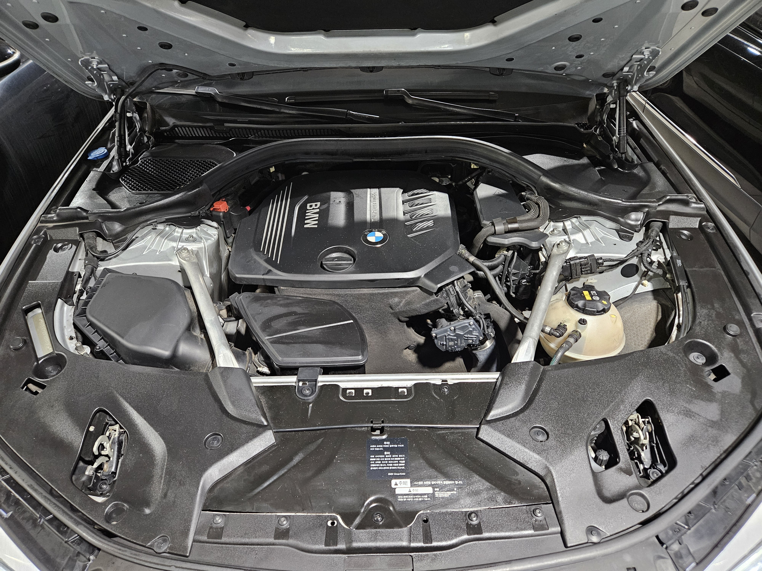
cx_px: 381
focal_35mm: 23
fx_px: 506
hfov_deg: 73.9
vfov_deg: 58.9
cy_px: 286
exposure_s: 1/24
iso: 640
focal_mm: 5.4
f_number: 1.8
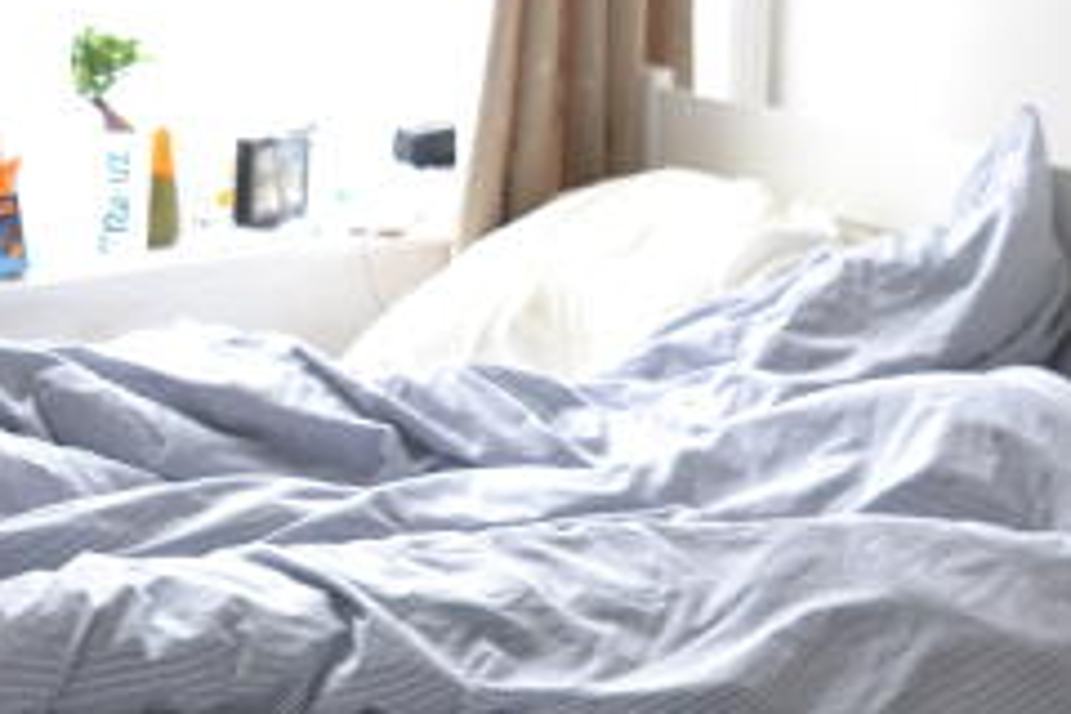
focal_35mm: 115
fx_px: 3421
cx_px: 308
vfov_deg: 11.8
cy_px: 747
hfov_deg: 17.7
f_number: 3.5
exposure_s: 1/60
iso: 560
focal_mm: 18
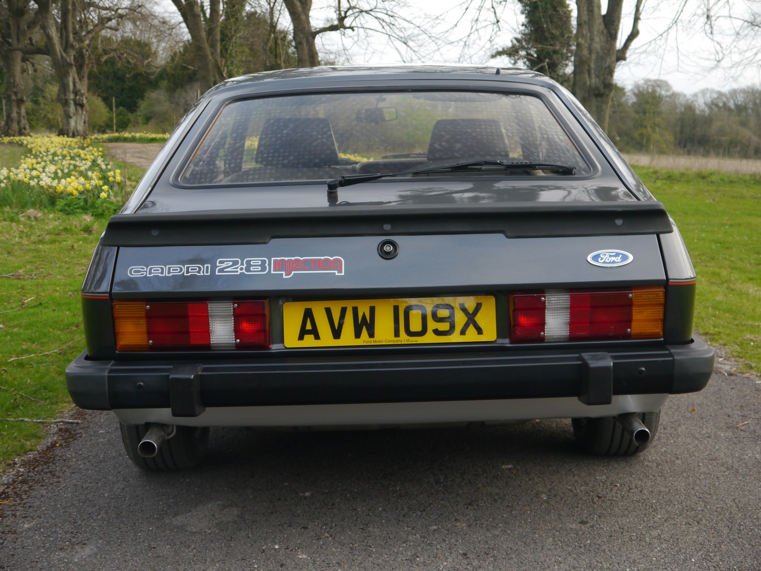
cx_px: 380
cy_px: 286
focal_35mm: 52
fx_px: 1144
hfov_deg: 36.8
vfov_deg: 28.1
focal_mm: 26
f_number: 4.7
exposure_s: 1/60
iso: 320
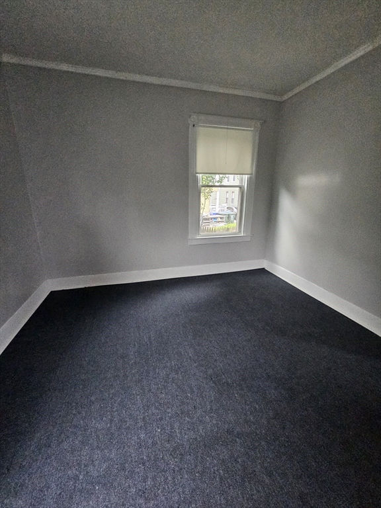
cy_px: 254
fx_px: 191
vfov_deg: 106.2
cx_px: 190
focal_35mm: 13
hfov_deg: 89.9
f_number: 2.2
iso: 800
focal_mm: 2.2
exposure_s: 1/24
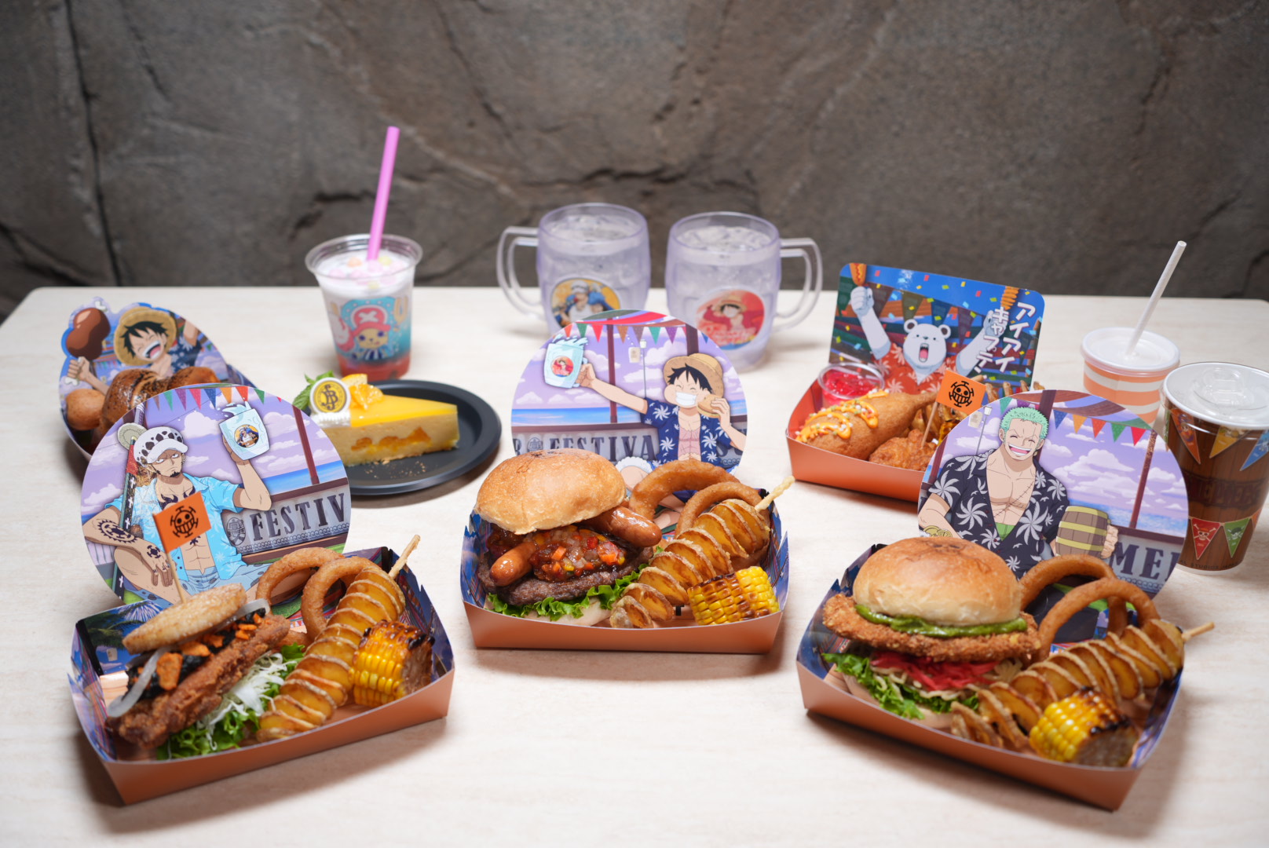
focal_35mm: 41
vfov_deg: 32.7
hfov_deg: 47.4
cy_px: 424
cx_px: 634
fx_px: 1446
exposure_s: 1/50
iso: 100
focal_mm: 41
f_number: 3.2
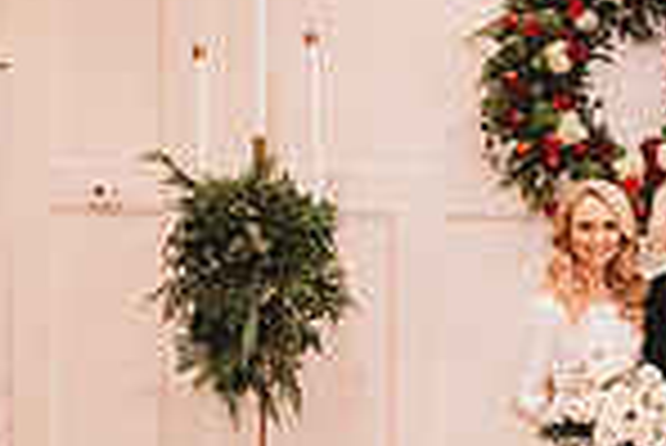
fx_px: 1741
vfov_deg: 14.6
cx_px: 706
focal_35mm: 94
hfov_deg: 20.8
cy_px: 223
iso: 5000
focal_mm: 24
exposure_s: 1/160
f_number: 2.8
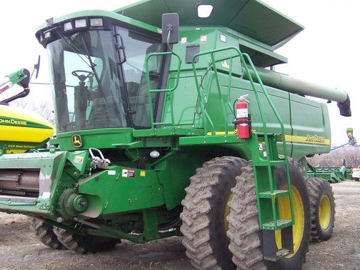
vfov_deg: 35.1
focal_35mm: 41
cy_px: 139
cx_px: 170
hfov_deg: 45.8
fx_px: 426
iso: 140
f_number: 2.8
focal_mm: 6.3
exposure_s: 1/250
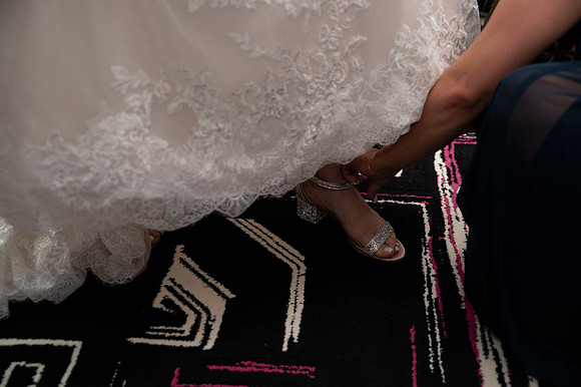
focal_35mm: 48
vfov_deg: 28.0
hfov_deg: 41.1
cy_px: 194
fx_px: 774
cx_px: 290
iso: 1600
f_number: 2.8
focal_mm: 48
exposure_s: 1/1600
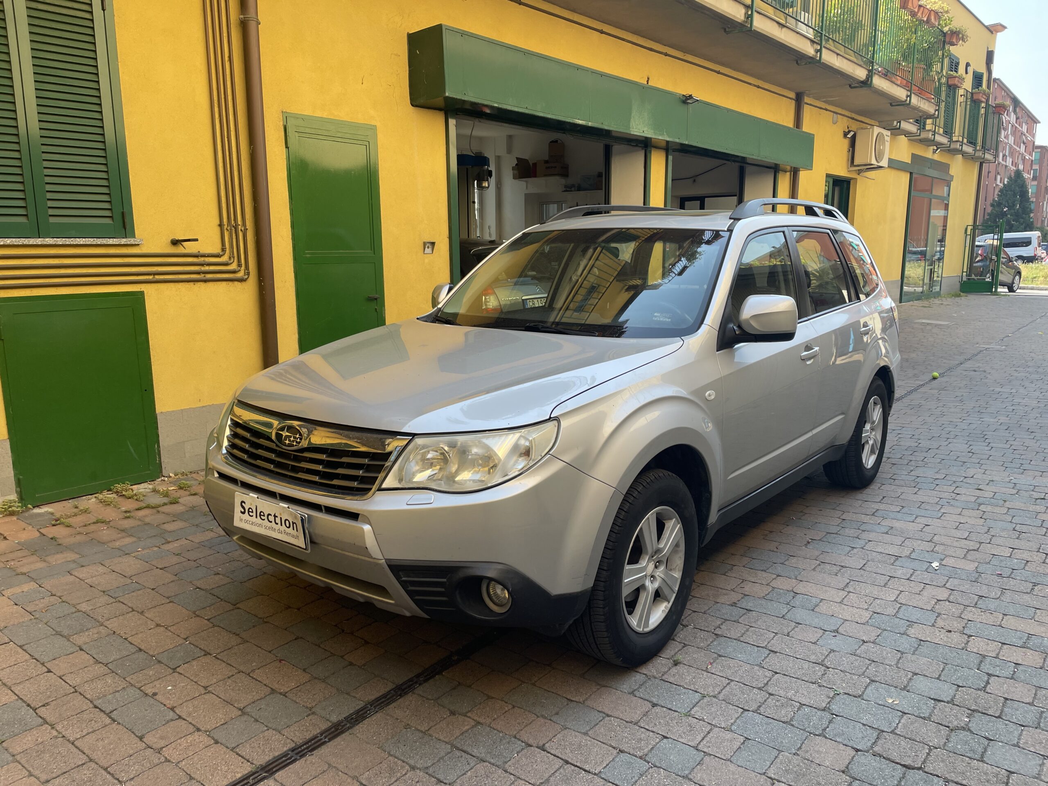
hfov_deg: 67.3
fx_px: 787
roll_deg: +0.5
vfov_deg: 53.1
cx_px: 524
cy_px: 393
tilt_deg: -11.1
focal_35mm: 26
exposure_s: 1/543
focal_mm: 4.2
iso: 32
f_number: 1.6
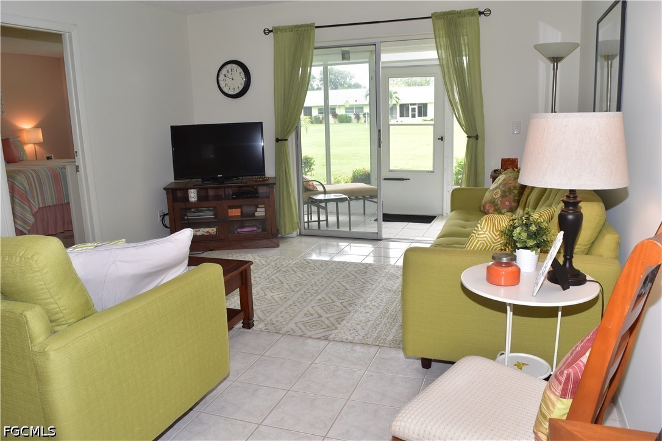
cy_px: 220
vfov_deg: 47.9
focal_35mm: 27
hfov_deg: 67.4
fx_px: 496
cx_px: 331
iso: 400
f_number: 8
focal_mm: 18
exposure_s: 1/60
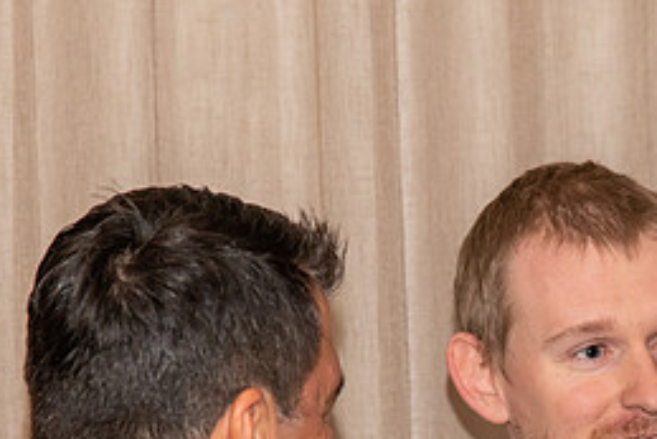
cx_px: 522
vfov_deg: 4.3
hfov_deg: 6.4
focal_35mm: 322
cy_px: 391
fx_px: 5880
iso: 800
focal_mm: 120
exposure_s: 1/60
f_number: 5.6
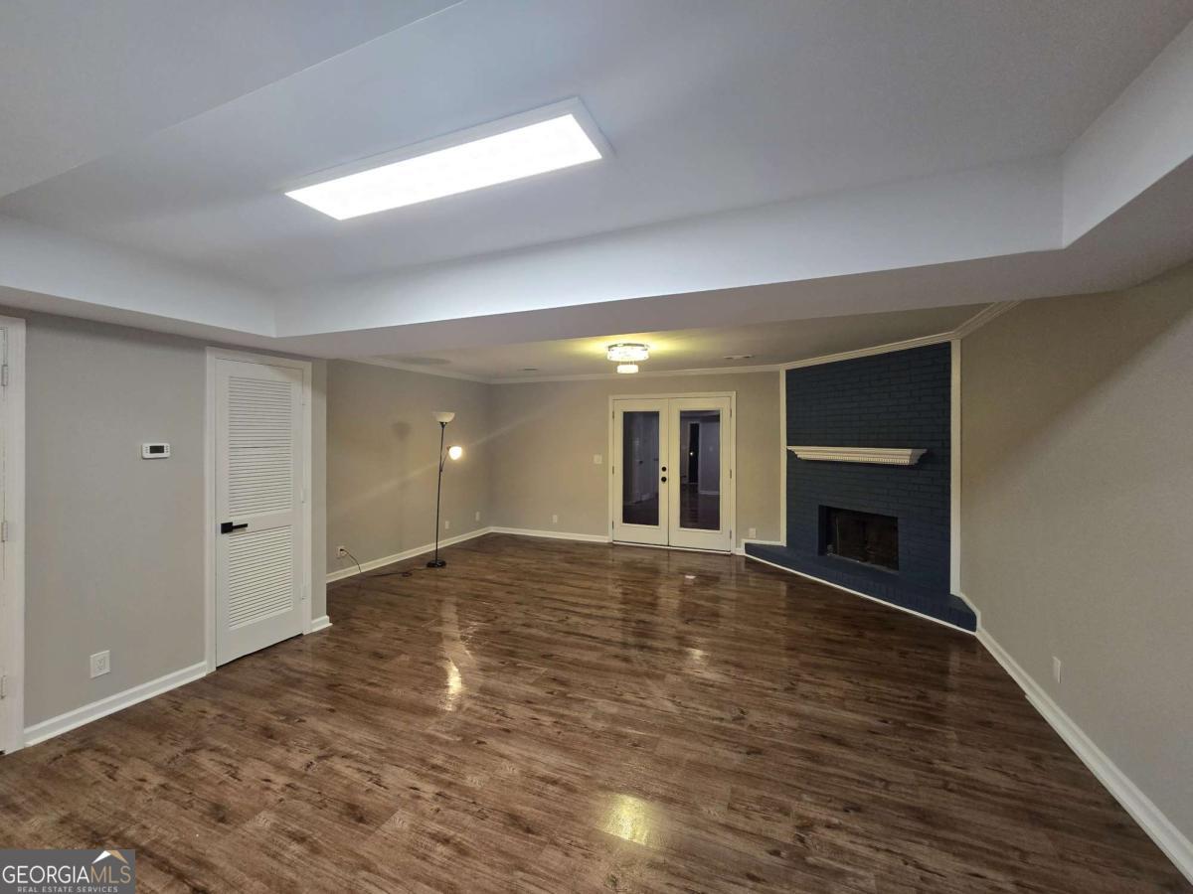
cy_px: 447
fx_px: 448
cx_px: 596
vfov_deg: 89.9
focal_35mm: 13
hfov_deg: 106.2
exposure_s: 1/60
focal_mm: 2.2
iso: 200
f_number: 2.2
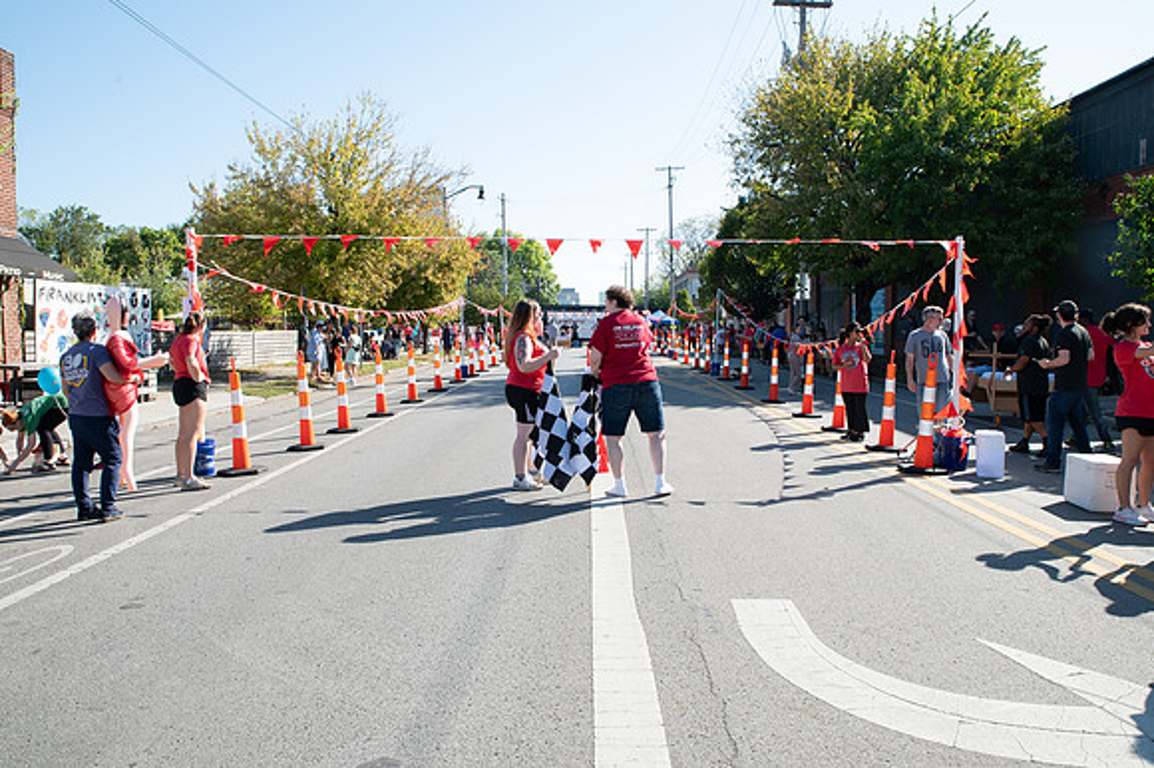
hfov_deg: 68.6
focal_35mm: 26
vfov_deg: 48.8
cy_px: 388
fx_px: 846
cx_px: 595
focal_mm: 24
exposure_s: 1/200
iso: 250
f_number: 10
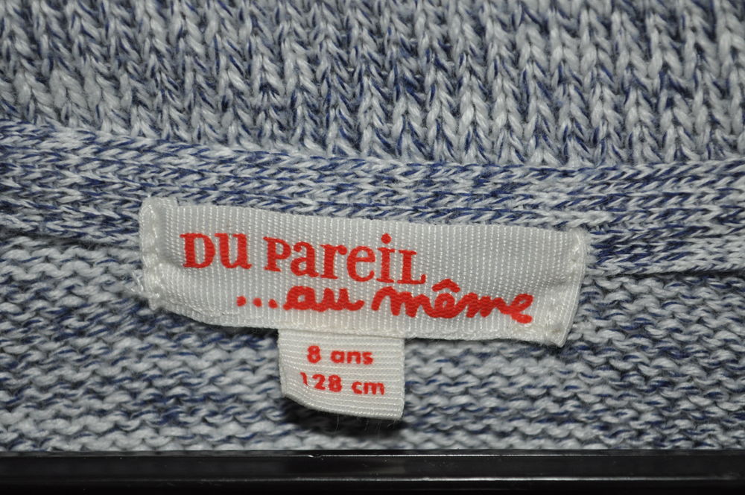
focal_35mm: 82
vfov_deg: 16.5
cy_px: 248
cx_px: 372
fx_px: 1705
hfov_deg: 24.6
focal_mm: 55
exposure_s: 1/60
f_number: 5.6
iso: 800
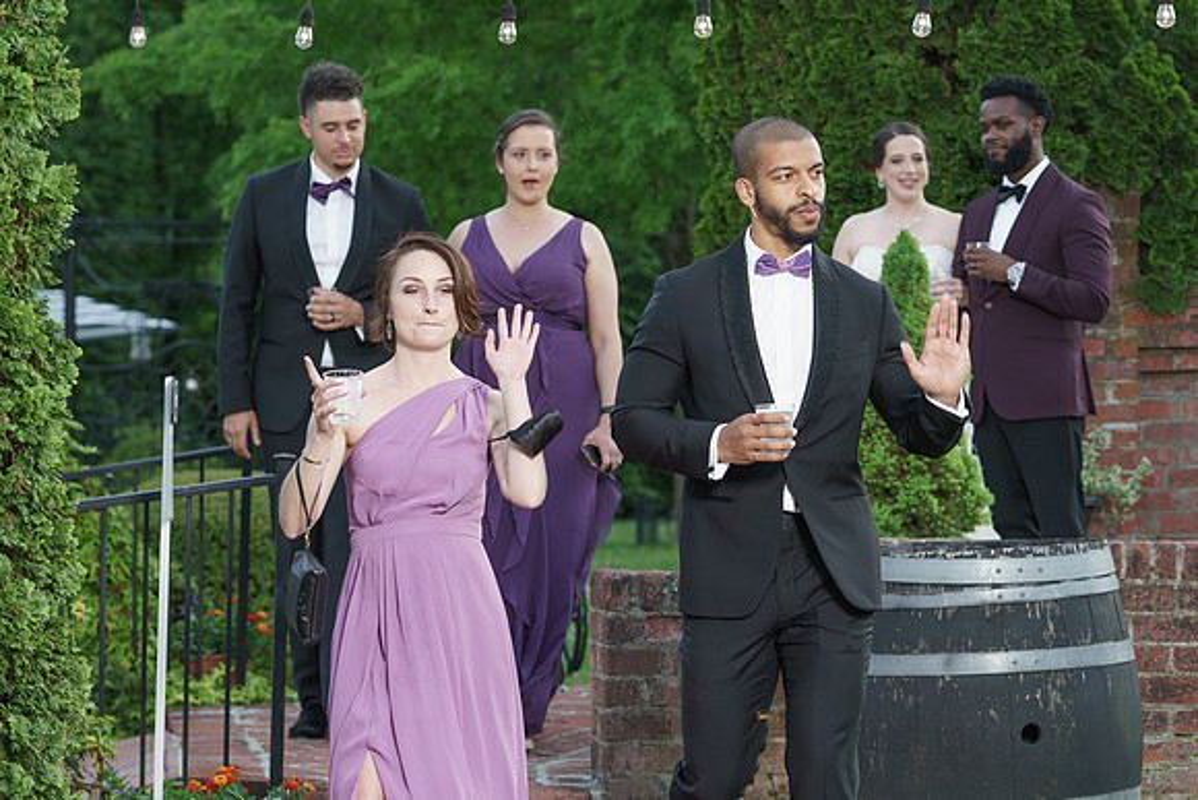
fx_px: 3856
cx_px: 684
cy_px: 412
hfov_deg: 17.7
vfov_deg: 11.8
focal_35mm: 116
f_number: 4
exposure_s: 1/200
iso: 200
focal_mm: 86
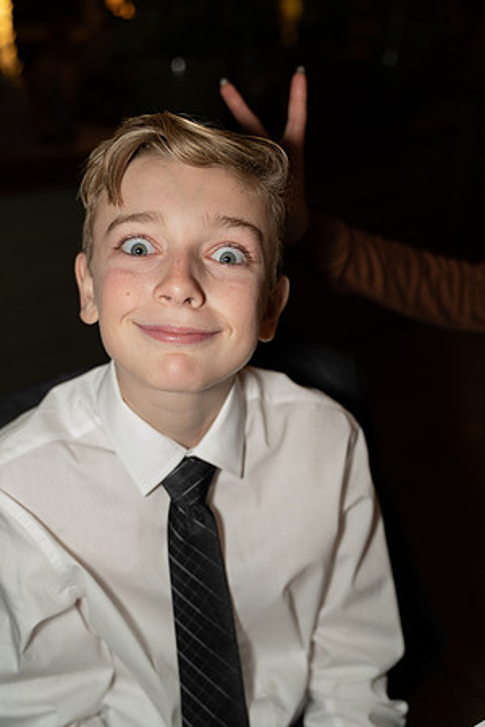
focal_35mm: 38
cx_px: 242
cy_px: 364
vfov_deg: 50.7
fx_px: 768
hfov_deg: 35.1
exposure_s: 1/125
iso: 1250
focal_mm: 38
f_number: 2.8
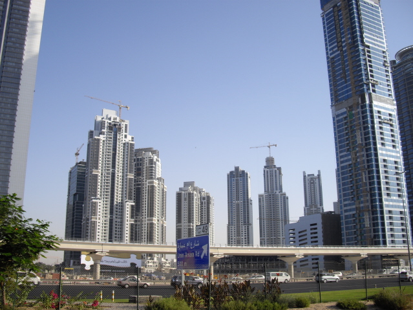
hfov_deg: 49.0
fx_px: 453
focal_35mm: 38
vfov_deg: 37.7
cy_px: 155
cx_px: 206
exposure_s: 1/100
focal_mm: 7.9
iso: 50
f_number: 8
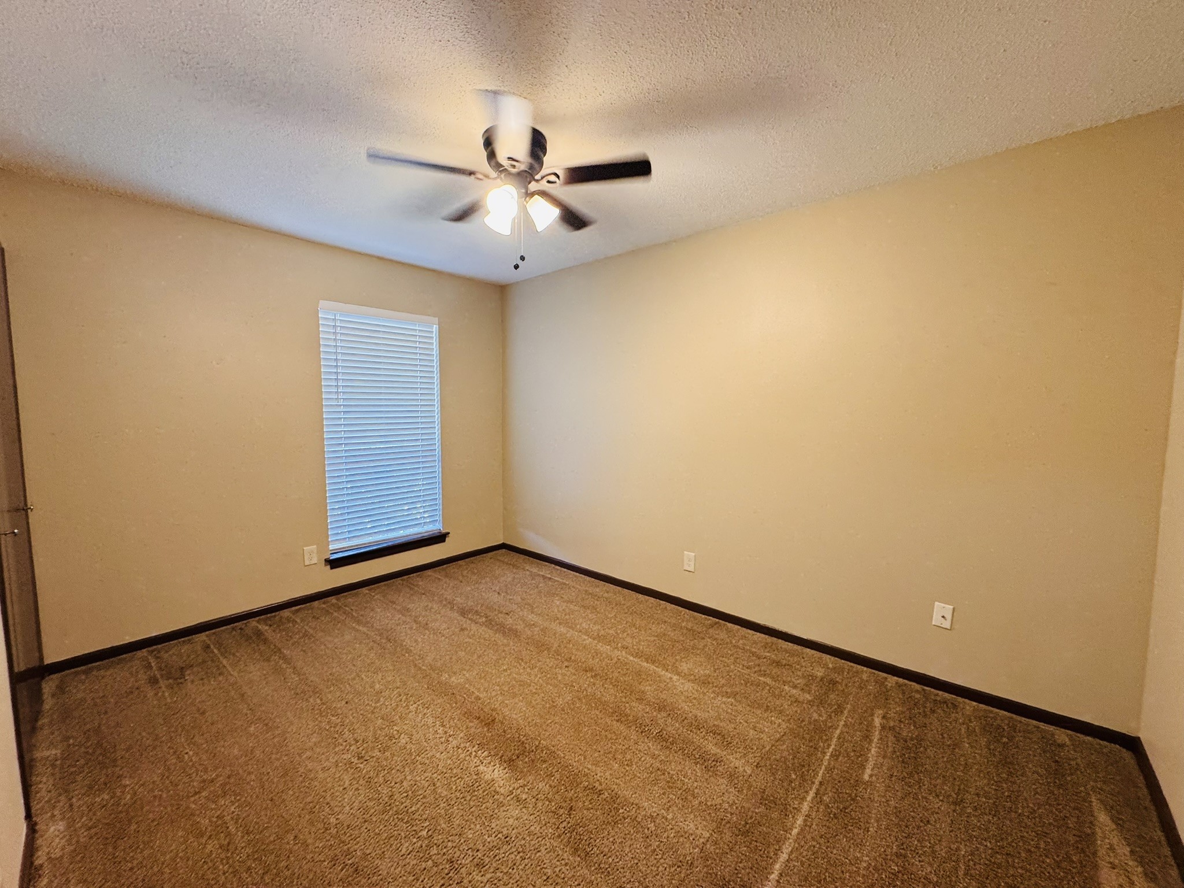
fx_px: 479
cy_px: 444
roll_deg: -0.3
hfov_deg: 102.1
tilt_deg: -4.6
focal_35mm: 14
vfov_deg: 85.7
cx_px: 592
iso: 200
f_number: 2.2
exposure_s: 1/60
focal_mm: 2.22
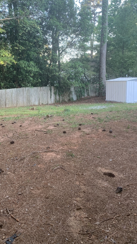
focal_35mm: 35
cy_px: 106
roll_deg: -2.5
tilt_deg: -6.2
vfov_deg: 56.4
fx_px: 226
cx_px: 54
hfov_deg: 33.6
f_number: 1.8
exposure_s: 1/119
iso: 100
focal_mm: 4.25
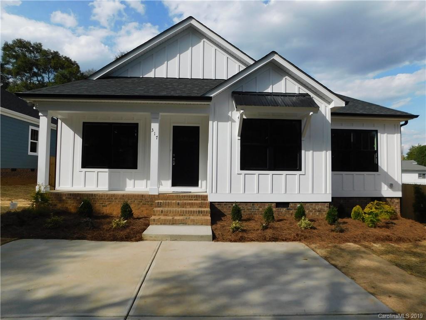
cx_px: 213
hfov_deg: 73.9
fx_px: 283
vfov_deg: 58.9
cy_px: 160
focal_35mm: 23
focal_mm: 4
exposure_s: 1/640
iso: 125
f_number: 6
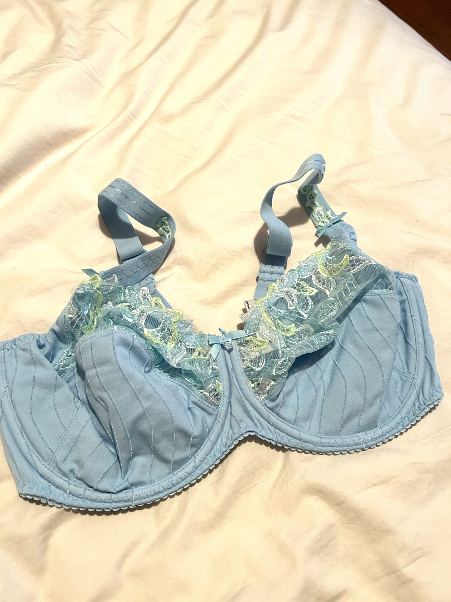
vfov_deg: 67.3
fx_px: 452
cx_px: 226
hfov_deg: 53.1
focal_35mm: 26
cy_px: 301
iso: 400
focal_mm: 5.7
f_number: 1.5
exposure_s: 1/40
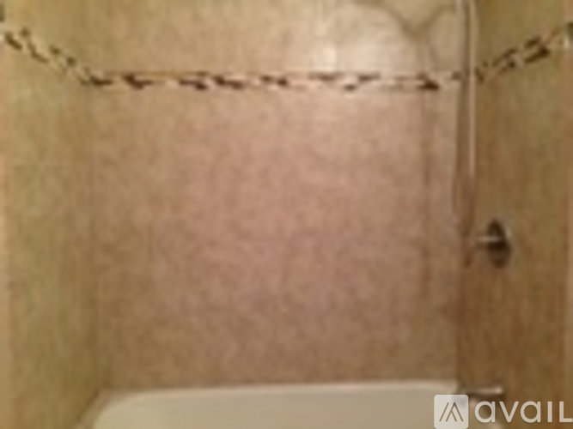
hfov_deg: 55.4
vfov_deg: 42.9
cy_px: 214
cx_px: 286
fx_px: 546
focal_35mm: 33
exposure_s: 1/20
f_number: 2.4
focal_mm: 4.12
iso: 125
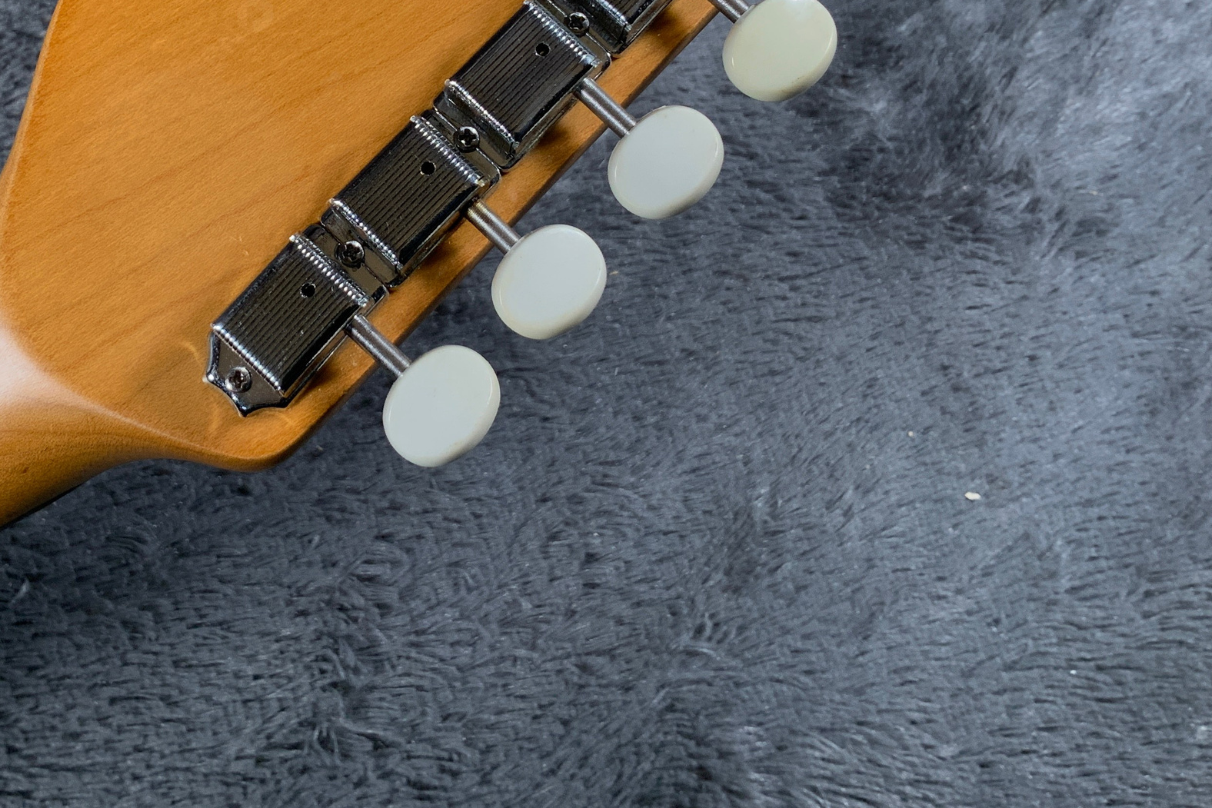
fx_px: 1650
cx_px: 351
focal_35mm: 49
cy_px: 71
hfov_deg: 39.6
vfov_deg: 26.5
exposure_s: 1/104
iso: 40
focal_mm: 3
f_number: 1.8
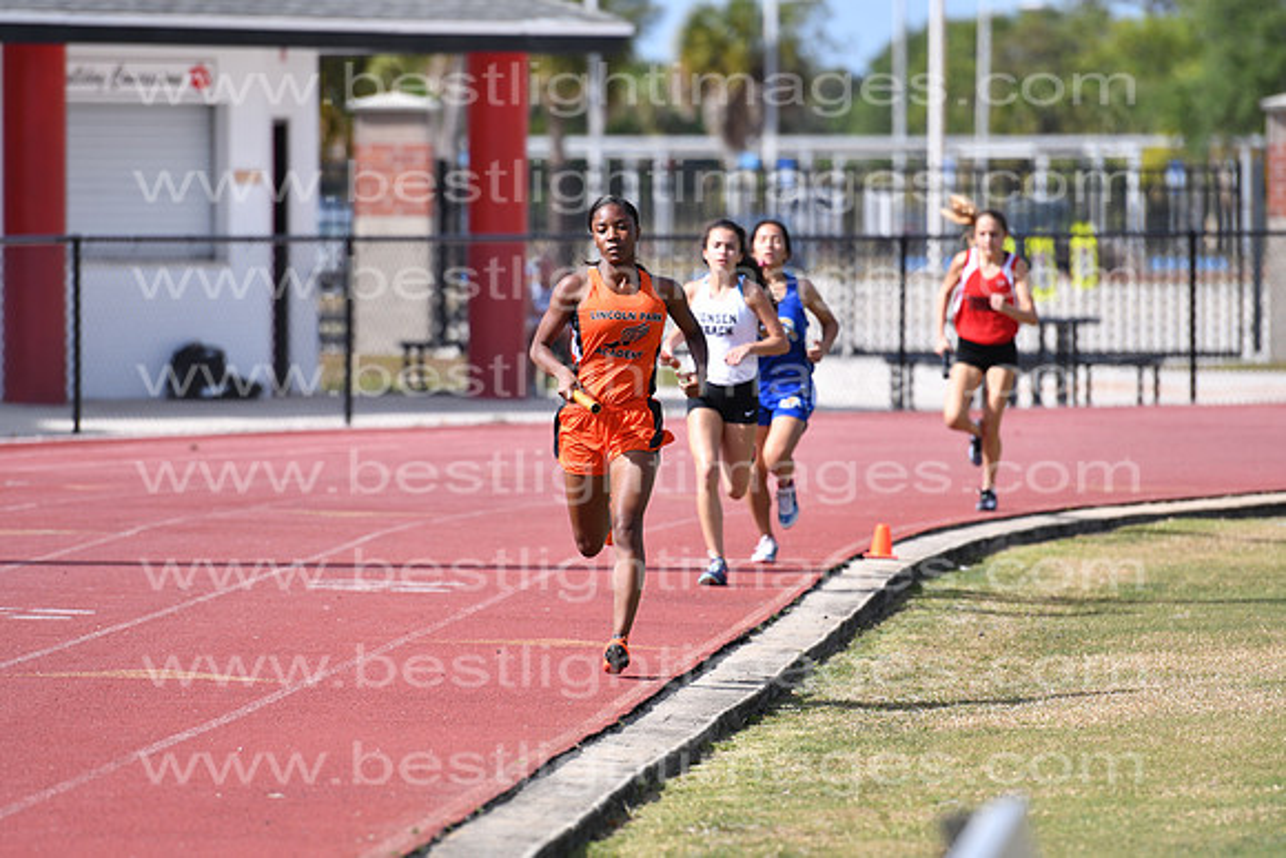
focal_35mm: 300
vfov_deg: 4.6
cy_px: 429
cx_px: 643
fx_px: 10719
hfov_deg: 6.9
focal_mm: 200
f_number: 4
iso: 100
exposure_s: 1/1250
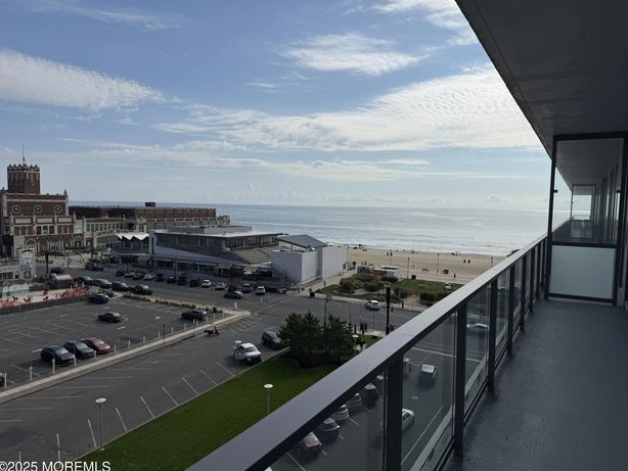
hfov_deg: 69.4
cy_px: 244
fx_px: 454
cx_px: 323
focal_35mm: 25
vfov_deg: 54.9
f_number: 1.78
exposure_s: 1/22727
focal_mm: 6.76
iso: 64
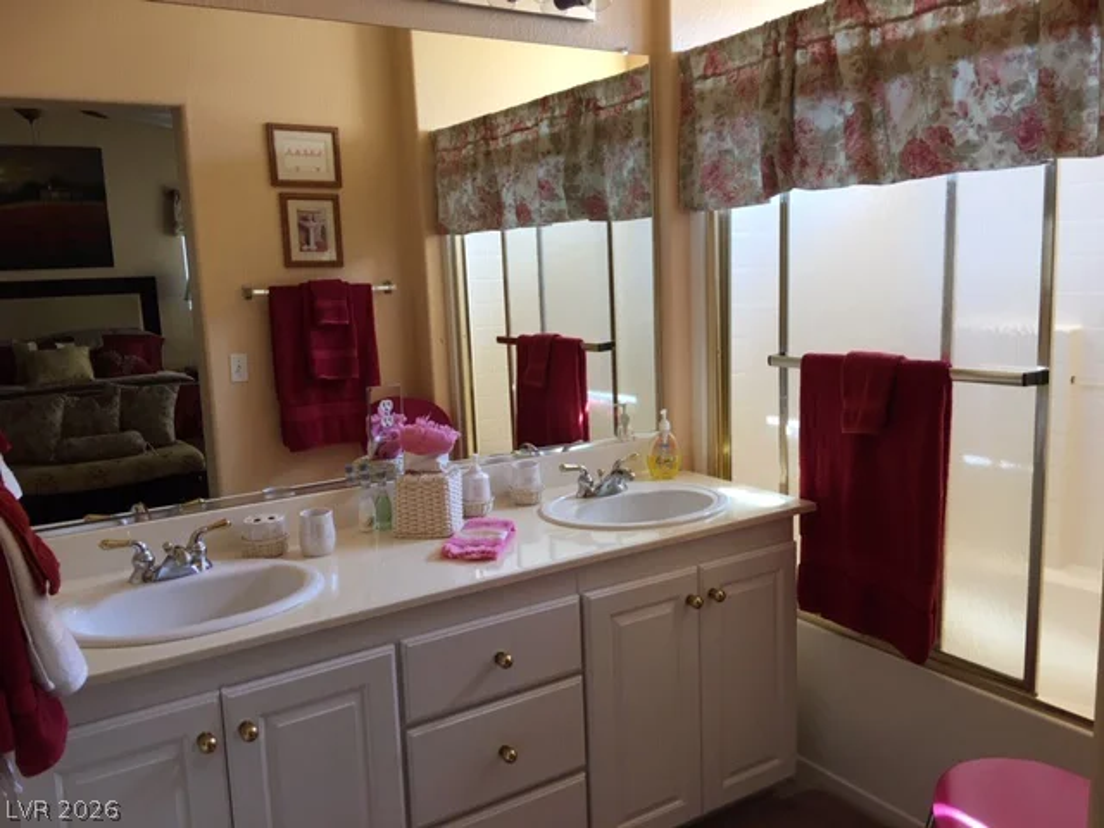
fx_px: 925
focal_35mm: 29
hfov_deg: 61.7
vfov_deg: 48.2
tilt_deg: -8.1
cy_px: 414
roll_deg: +2.5
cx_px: 552
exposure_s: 1/15
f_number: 2.2
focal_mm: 4.15
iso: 25
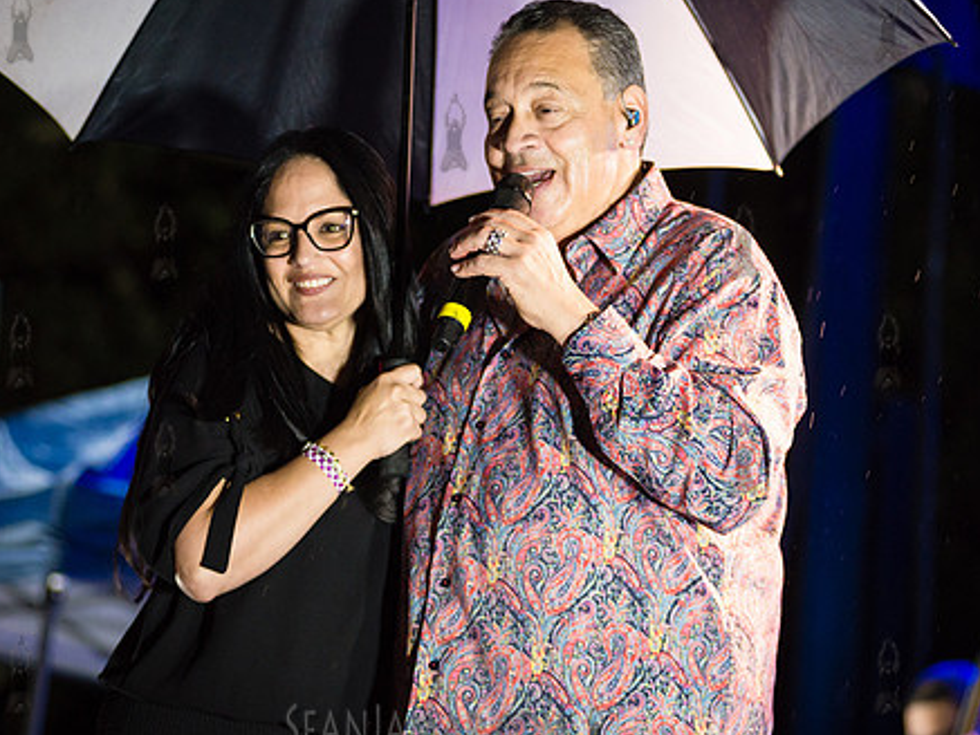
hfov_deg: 14.7
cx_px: 453
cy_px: 348
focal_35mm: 134
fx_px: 3795
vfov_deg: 11.1
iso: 3200
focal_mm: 105
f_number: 3.2
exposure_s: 1/250
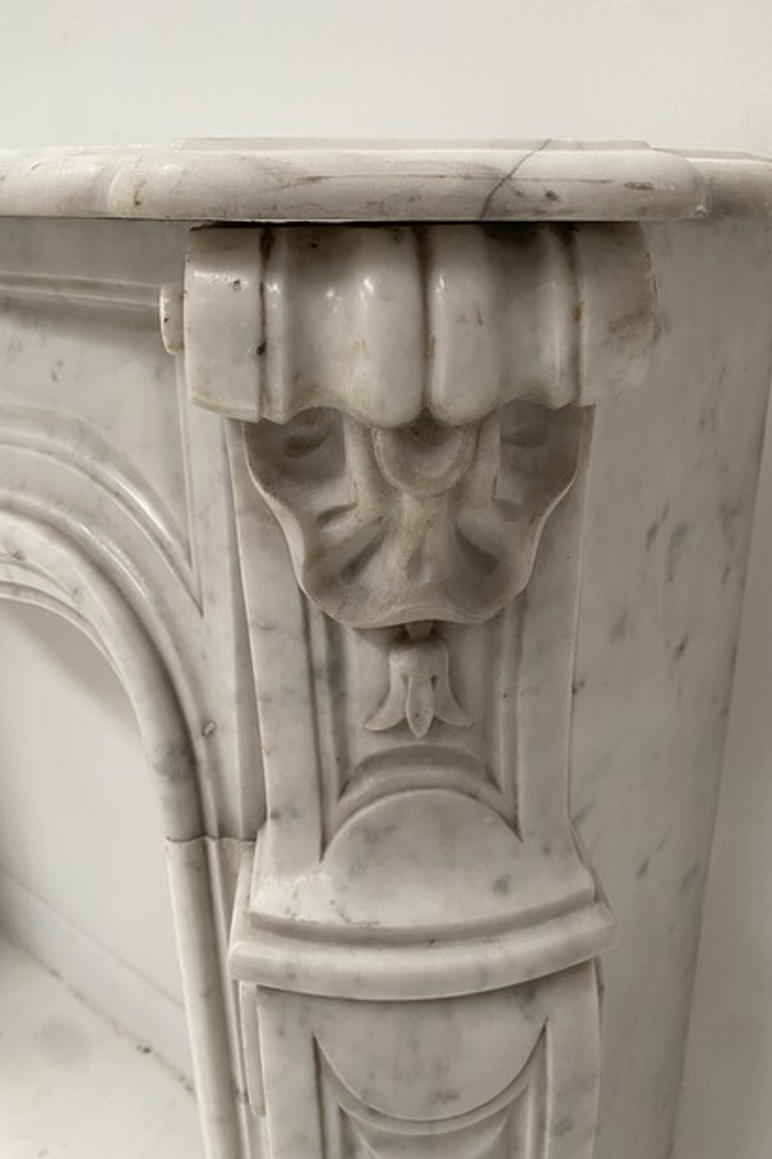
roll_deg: +0.5
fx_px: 901
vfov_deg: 65.5
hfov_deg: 46.4
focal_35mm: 28
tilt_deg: -22.6
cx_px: 412
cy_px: 563
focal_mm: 4.25
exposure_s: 1/84
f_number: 1.8
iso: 125
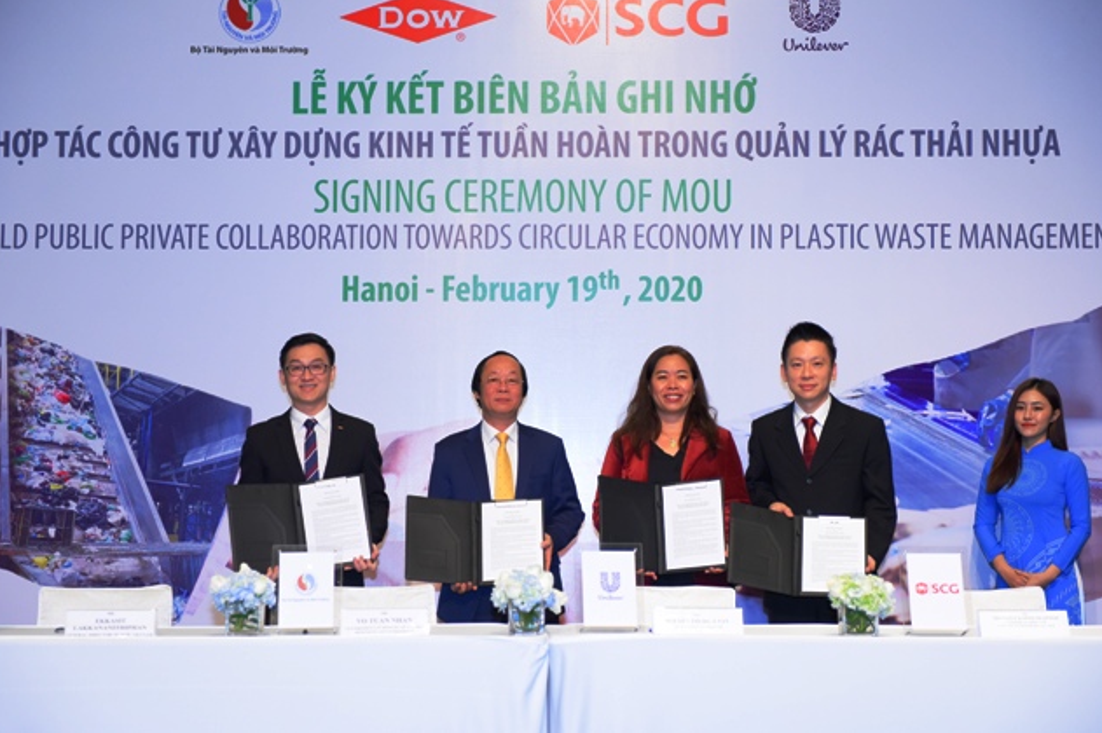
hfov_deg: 30.1
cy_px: 362
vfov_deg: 20.3
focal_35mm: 67
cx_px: 550
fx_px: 2050
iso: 2500
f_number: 3.5
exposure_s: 1/160
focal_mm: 66
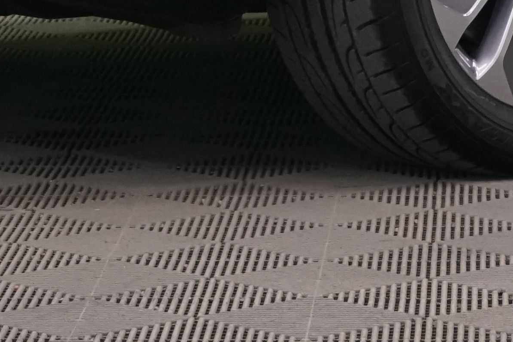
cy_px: -498
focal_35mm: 316
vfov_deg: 4.3
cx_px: 646
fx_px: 4502
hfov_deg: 6.5
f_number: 9
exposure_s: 1/25
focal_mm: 63
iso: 2000
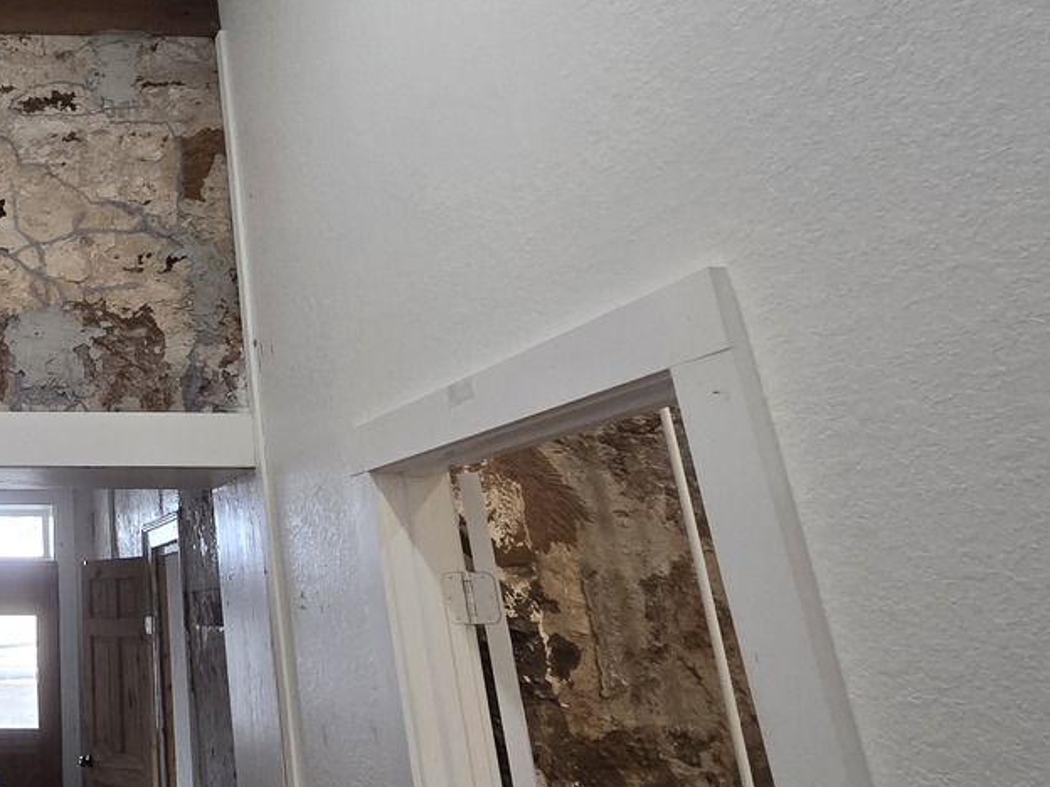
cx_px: -61
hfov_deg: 46.9
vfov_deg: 46.2
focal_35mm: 30
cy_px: 277
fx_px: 910
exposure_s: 1/60
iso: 160
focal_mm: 2.2
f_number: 2.2
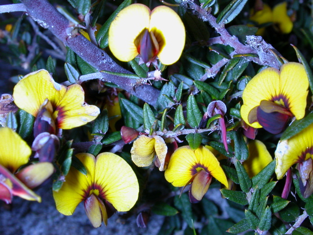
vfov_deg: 22.9
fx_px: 579
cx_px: 156
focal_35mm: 64
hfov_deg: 30.3
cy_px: 118
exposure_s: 1/59.9
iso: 100
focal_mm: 9.7
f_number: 5.9
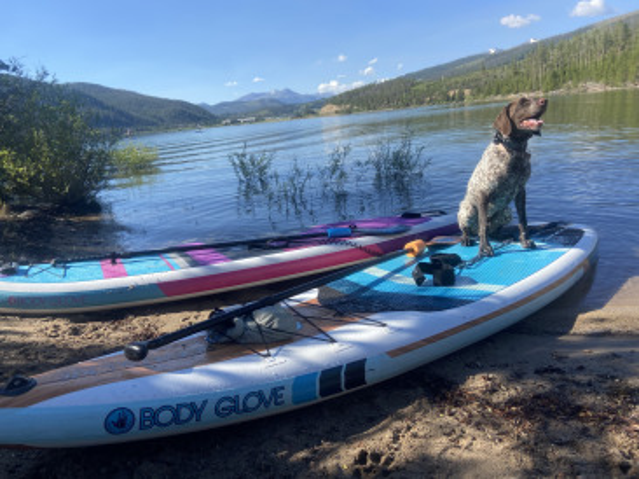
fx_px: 480
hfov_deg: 67.3
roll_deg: +5.3
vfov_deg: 53.0
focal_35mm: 26
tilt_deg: -14.2
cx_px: 320
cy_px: 240
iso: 32
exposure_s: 1/1429
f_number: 1.8
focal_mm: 4.25
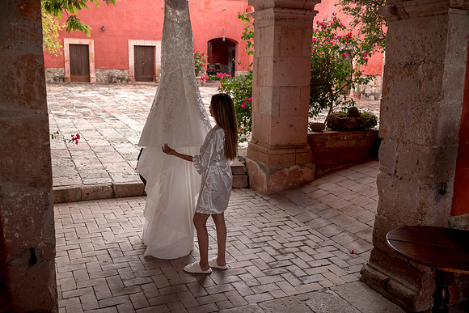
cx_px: 234
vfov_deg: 37.4
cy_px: 156
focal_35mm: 35
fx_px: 462
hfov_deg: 53.8
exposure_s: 1/100
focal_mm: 35
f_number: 3.2
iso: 100
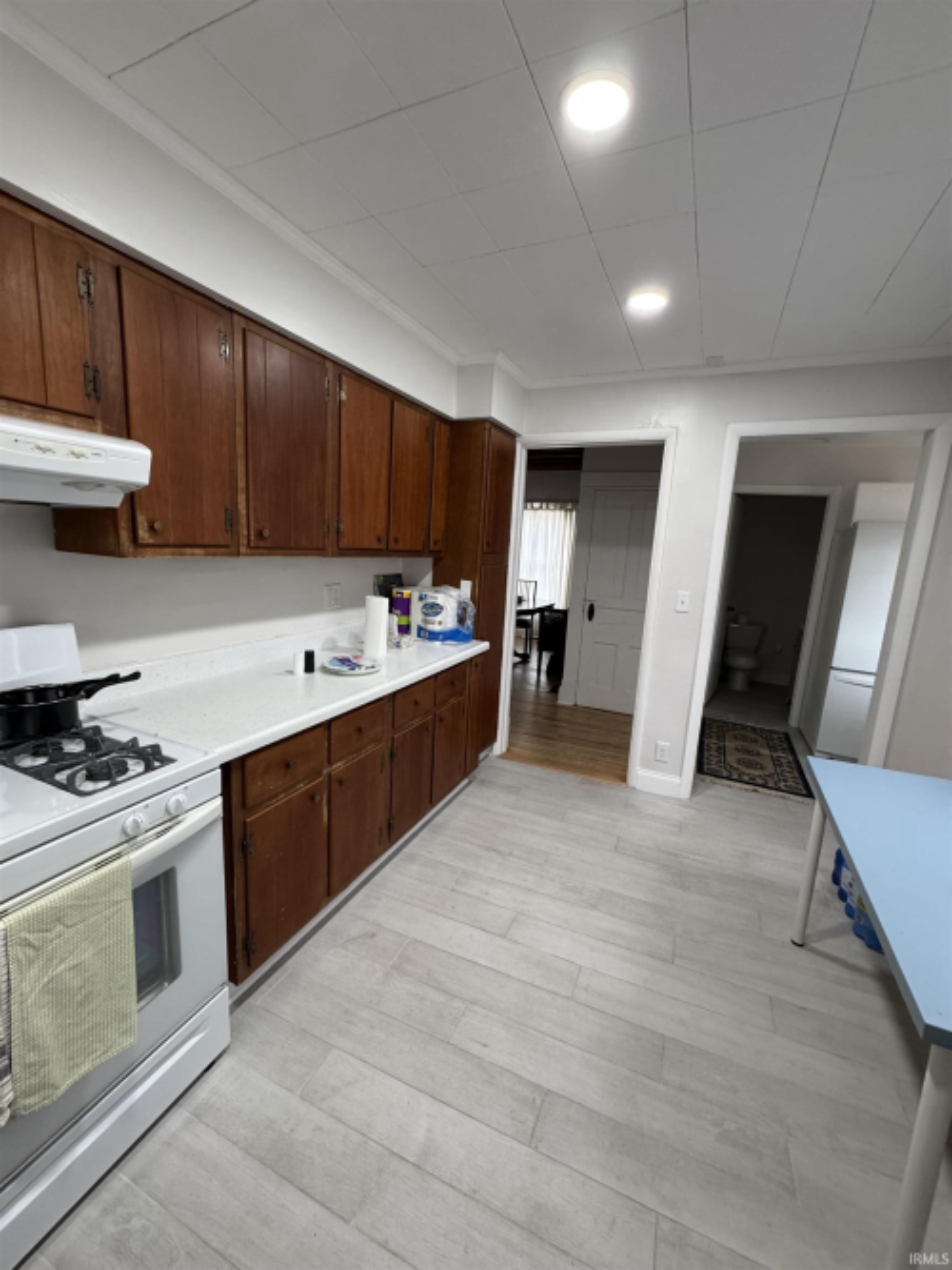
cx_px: 476
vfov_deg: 102.1
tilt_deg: -9.9
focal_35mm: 14
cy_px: 635
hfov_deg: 85.7
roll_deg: -2.9
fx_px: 514
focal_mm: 2.22
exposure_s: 1/120
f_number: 2.2
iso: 320
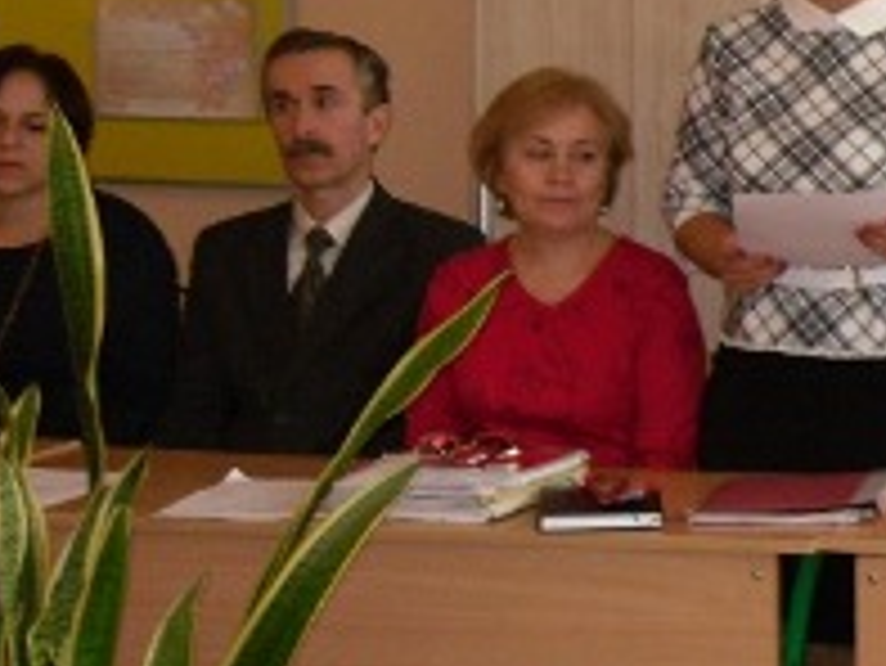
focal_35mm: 116
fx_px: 2971
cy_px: 297
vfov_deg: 12.8
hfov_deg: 15.6
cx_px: 1347
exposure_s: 1/45
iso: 200
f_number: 3.5
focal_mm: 6.3
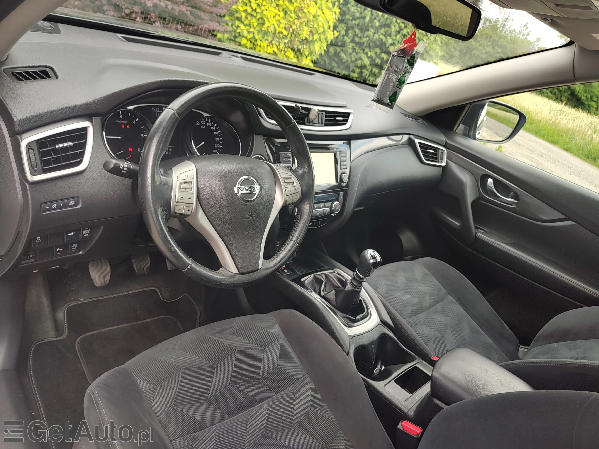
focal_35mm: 23
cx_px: 300
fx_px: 398
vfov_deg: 58.9
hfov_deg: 73.9
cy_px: 224
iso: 100
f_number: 1.8
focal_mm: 5.56
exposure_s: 1/128
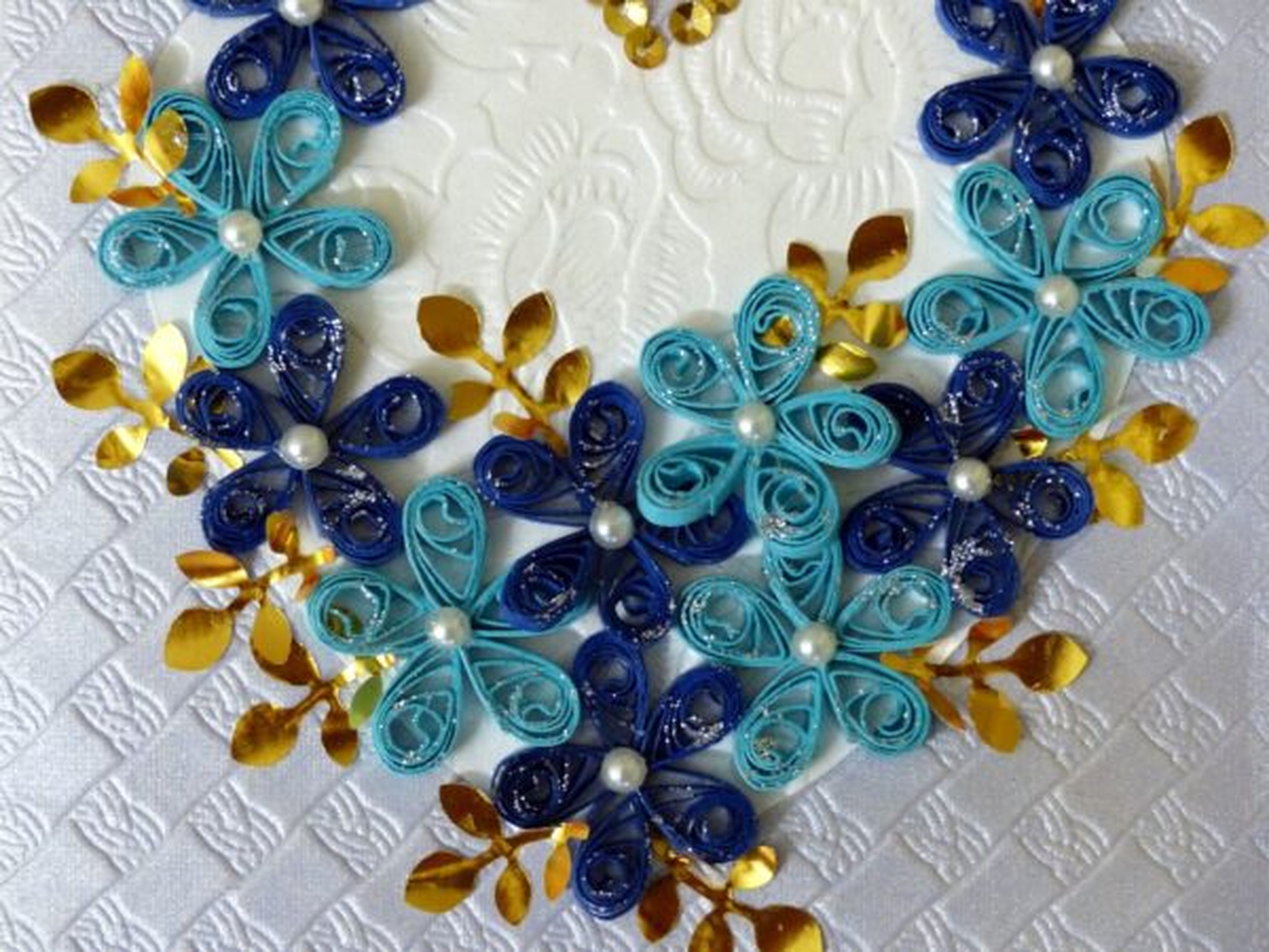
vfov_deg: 22.3
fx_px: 2420
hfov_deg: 29.4
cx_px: 634
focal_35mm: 66
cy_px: 476
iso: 400
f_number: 2.8
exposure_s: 1/10
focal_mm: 11.9
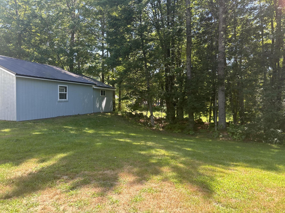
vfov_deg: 53.1
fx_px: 214
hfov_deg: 67.3
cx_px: 142
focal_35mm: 26
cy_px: 106
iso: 50
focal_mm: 5.7
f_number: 1.5
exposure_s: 1/342
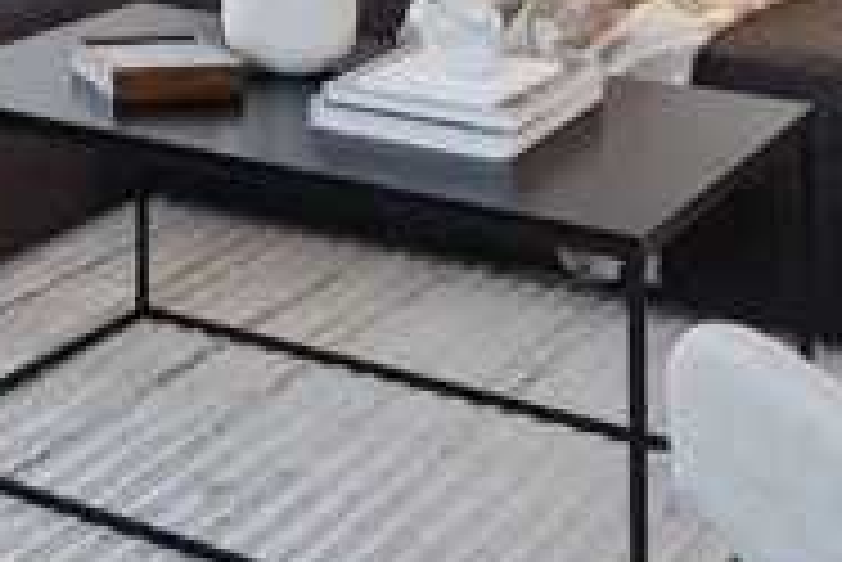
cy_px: -326
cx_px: -113
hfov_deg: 20.8
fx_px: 2161
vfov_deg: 13.8
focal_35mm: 92
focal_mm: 11.5
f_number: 8
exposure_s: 1/20
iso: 200
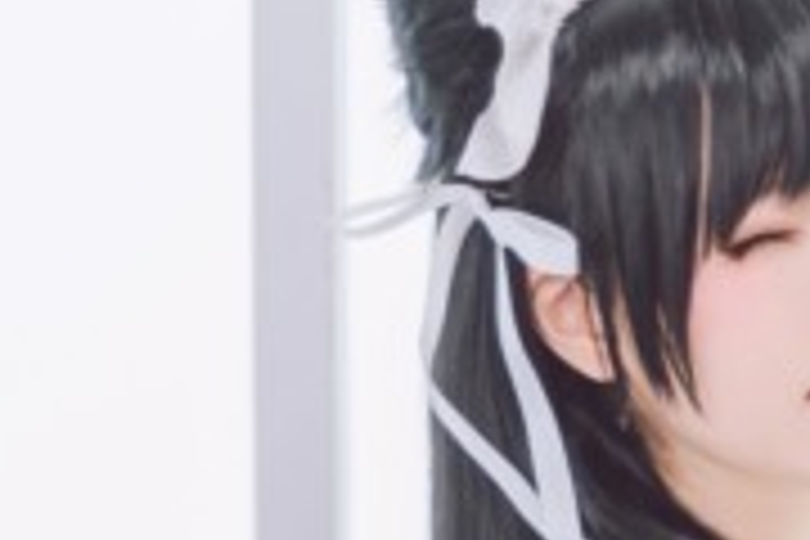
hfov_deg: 5.6
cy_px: 1429
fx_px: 8279
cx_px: 657
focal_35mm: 368
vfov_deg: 3.7
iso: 160
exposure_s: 1/160
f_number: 1.8
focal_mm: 85
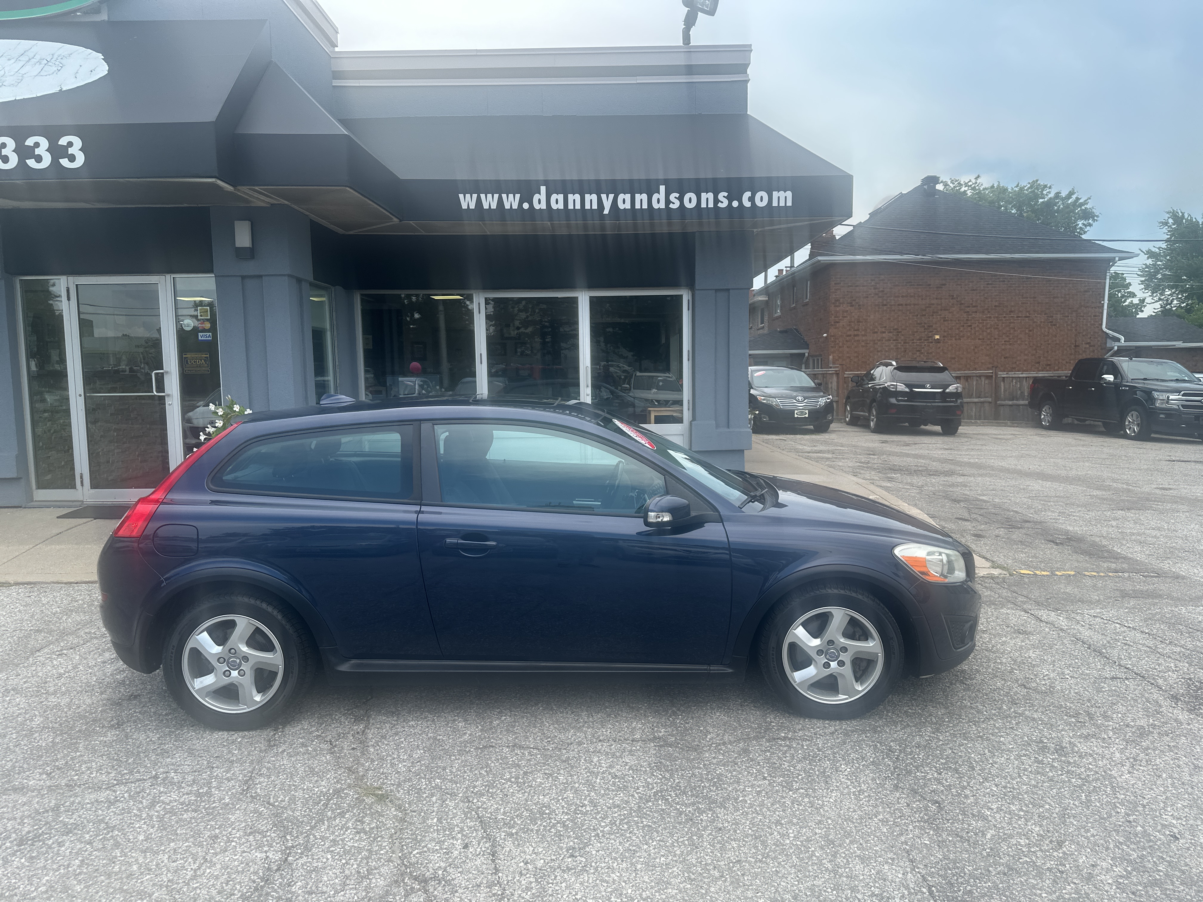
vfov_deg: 56.8
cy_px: 451
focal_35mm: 24
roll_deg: +1.8
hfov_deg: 71.6
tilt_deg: -6.0
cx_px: 602
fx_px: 834
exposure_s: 1/989
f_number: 1.78
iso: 80
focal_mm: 6.86
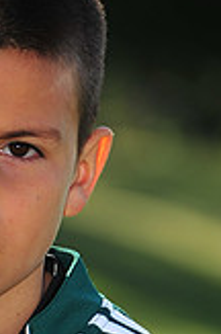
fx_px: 6584
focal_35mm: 712
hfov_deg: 1.9
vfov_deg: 2.9
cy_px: 453
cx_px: -65
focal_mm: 200
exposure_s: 1/800
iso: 200
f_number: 4.5
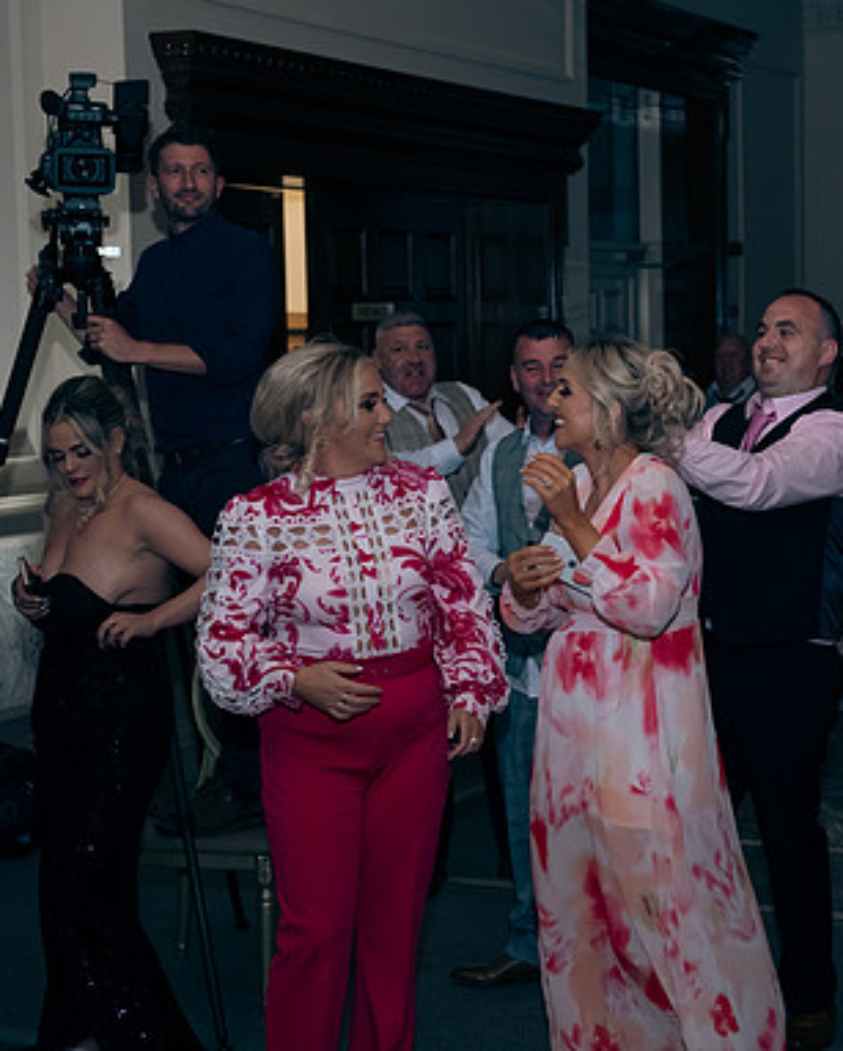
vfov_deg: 26.7
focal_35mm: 71
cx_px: 654
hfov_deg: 21.4
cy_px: 523
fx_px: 2212
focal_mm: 50
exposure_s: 1/160
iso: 800
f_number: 3.5
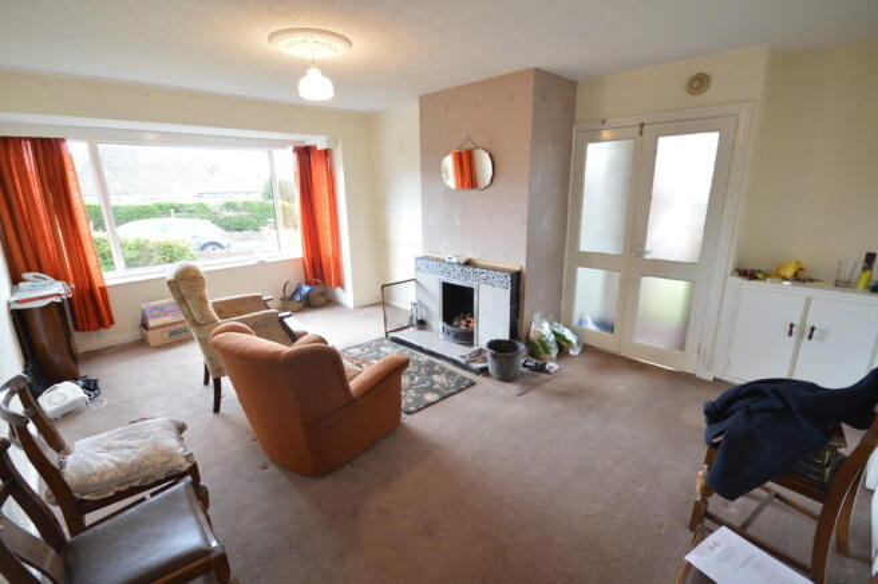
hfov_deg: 100.4
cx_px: 439
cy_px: 292
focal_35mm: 15
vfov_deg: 77.2
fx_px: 365
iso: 100
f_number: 5
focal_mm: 10
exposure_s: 1/6
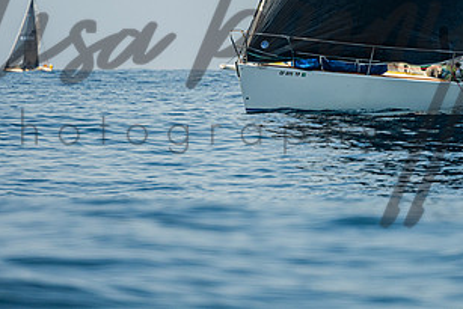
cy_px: 19
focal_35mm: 775
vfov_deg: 1.8
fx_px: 9972
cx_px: 314
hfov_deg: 2.7
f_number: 7.1
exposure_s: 1/2000
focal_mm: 400
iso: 400
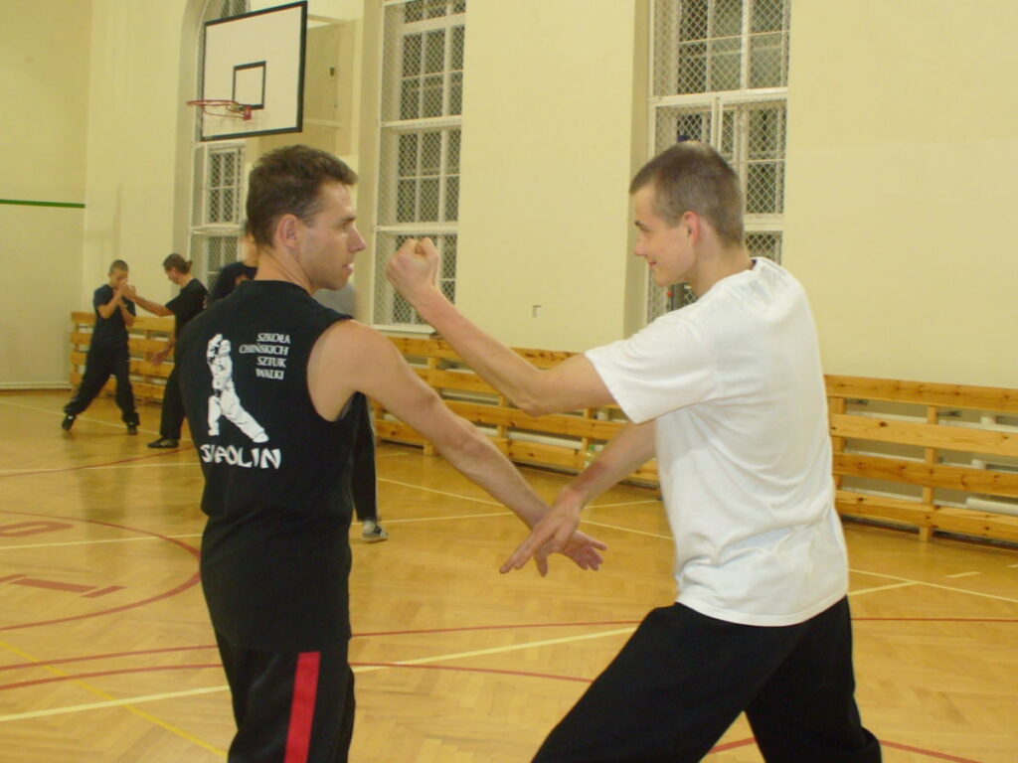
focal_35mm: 50
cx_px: 509
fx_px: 1470
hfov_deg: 38.2
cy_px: 382
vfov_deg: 29.1
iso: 100
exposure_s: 1/15
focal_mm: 6.1
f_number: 2.8
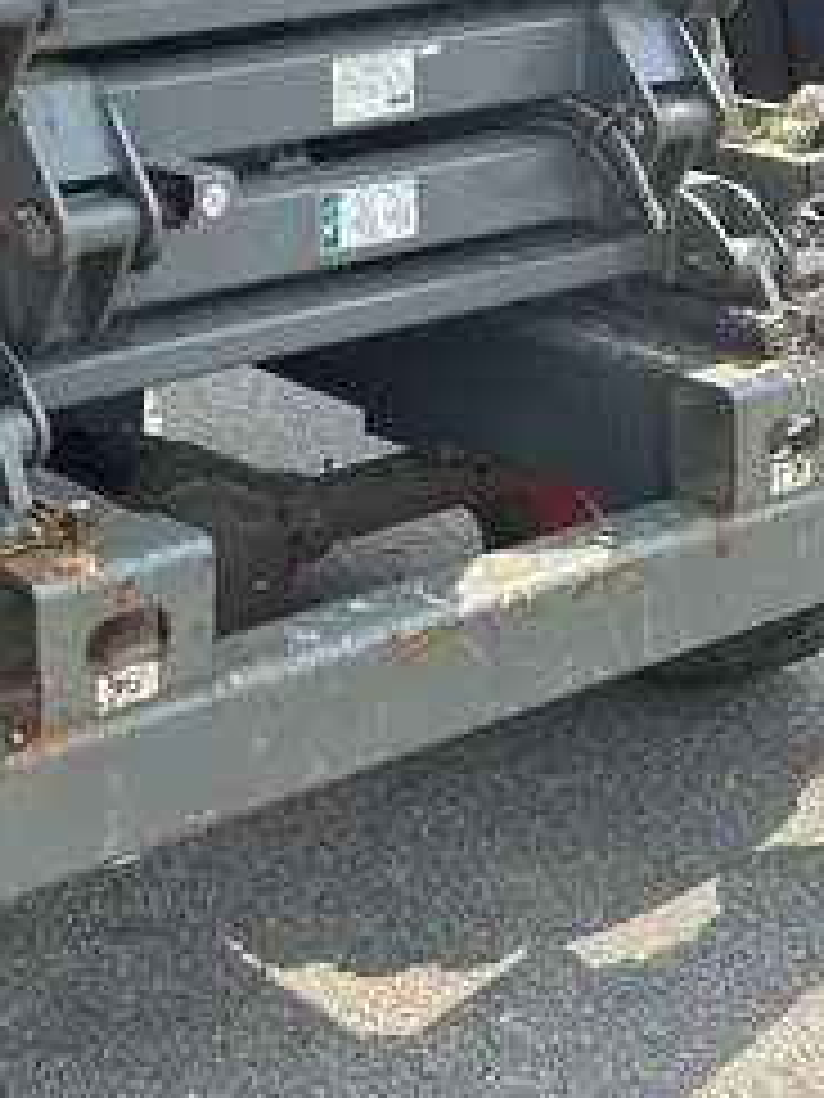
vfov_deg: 22.9
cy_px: -241
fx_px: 2476
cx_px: -63
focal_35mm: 78
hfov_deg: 18.3
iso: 50
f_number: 1.5
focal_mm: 5.7
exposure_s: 1/1100
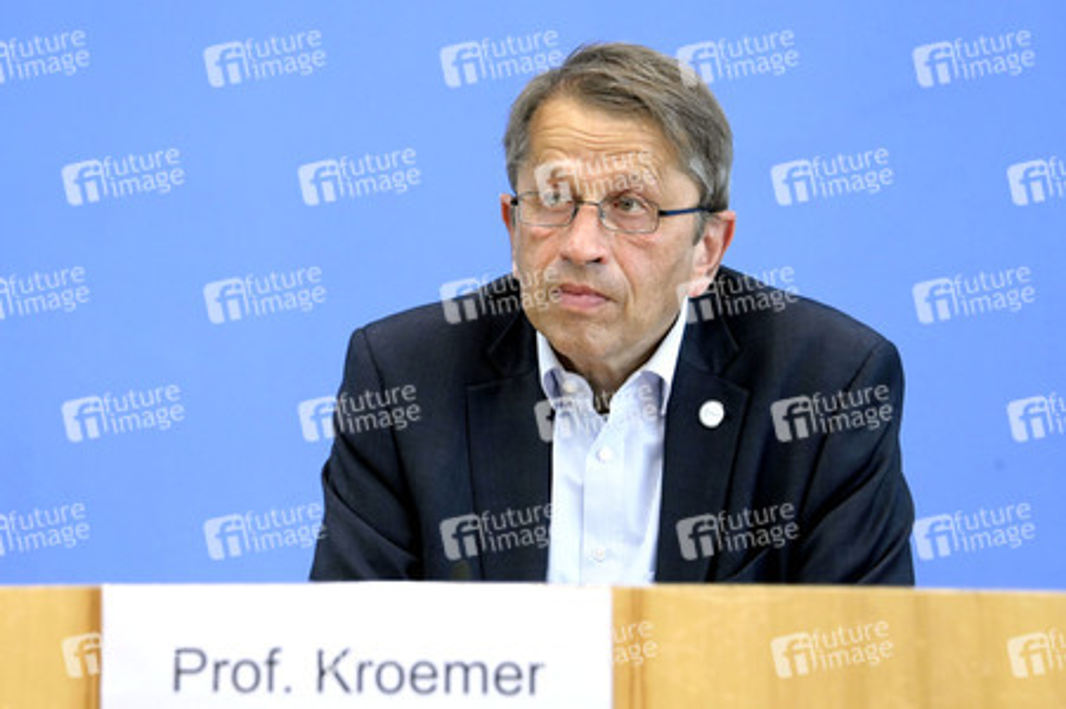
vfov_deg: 14.8
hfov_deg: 22.2
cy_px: 354
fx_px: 2722
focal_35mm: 92
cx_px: 533
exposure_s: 1/640
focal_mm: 92
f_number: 5.6
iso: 5000
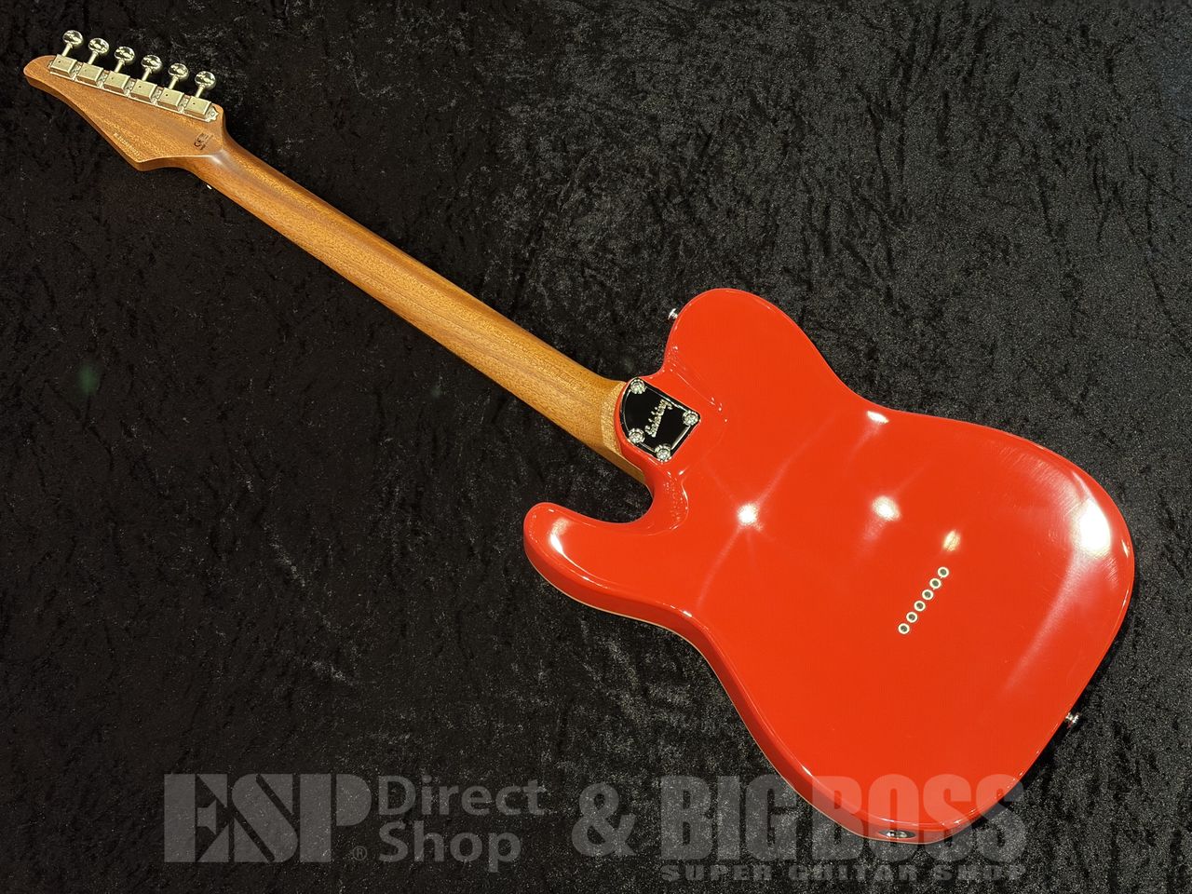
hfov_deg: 36.8
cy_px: 447
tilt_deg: -69.7
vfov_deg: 28.0
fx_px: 1791
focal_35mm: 52
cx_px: 596
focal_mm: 5.96
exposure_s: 1/60
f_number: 1.6
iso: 125
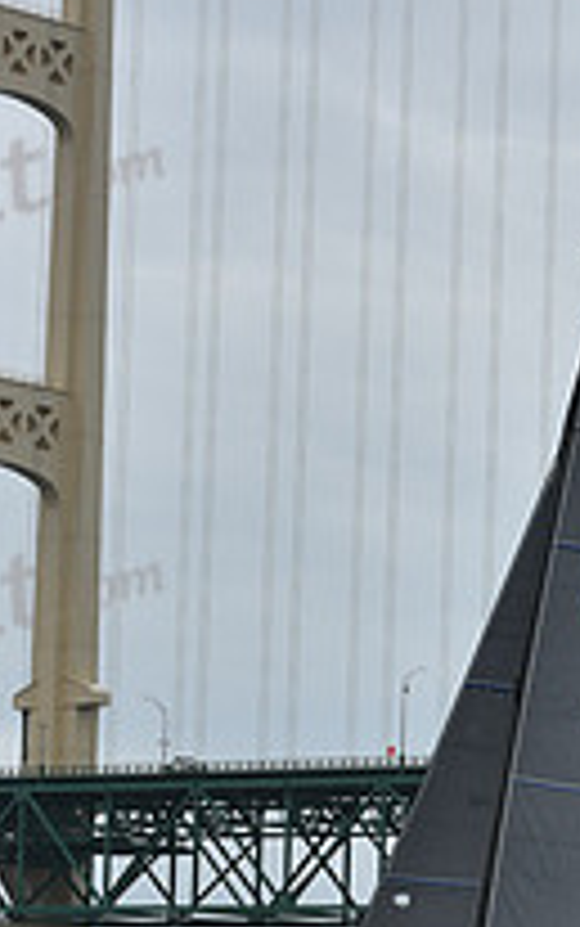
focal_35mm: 201
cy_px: 814
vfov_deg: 10.4
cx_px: 398
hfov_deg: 6.5
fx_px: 5076
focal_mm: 70
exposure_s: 1/800
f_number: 9
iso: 250
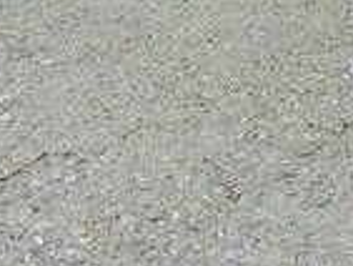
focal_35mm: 136
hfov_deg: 14.5
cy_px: -307
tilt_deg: -7.1
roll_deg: +2.5
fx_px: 1388
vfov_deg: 9.9
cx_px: 225
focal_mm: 4.15
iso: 32
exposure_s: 1/201
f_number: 2.2
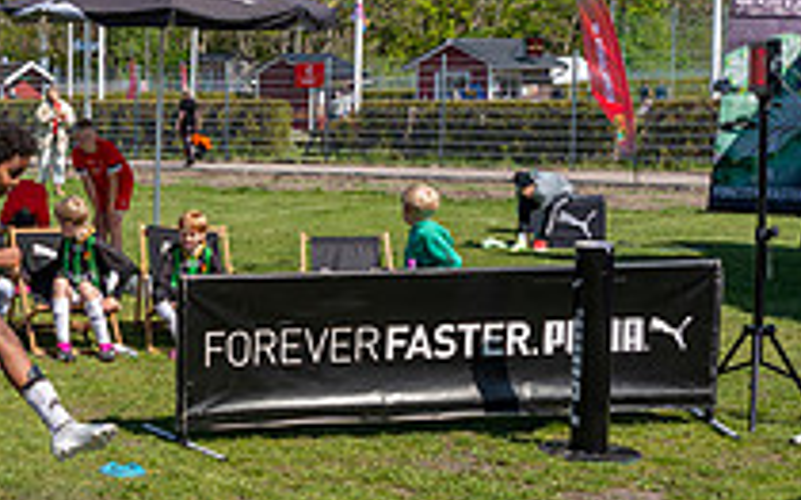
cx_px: -126
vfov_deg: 19.1
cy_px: 258
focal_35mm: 68
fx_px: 1484
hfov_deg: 27.1
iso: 100
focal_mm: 24
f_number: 4
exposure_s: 1/800
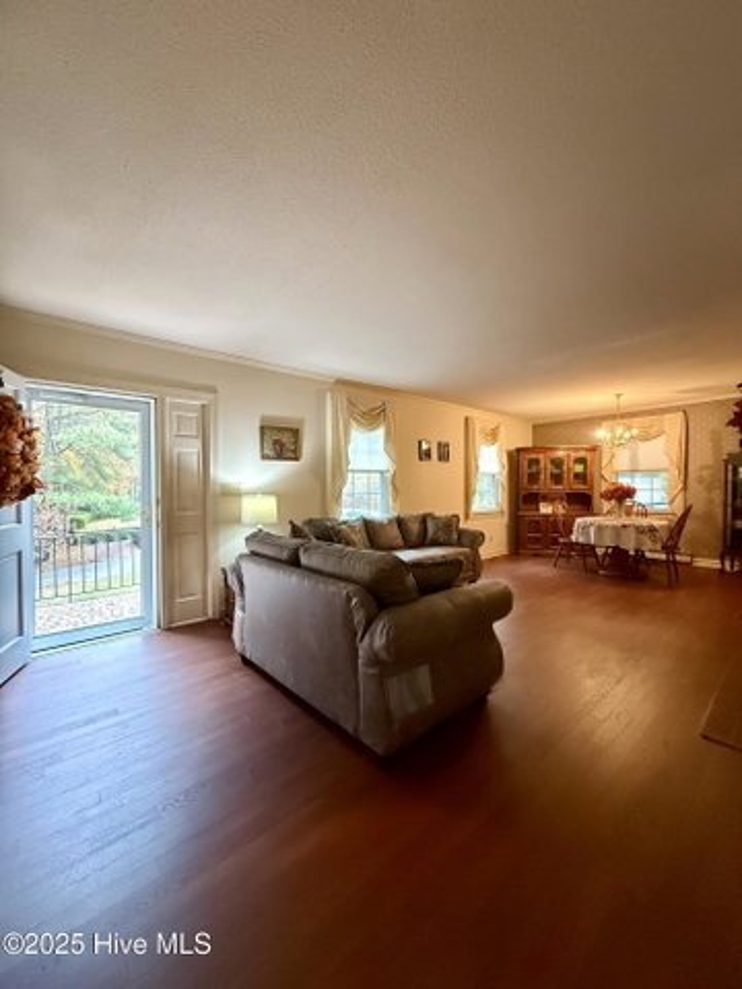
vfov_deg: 102.1
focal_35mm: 14
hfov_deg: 85.7
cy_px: 494
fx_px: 400
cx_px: 371
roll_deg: -0.1
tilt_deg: -0.2
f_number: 2.2
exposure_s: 1/60
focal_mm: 2.22
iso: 1000
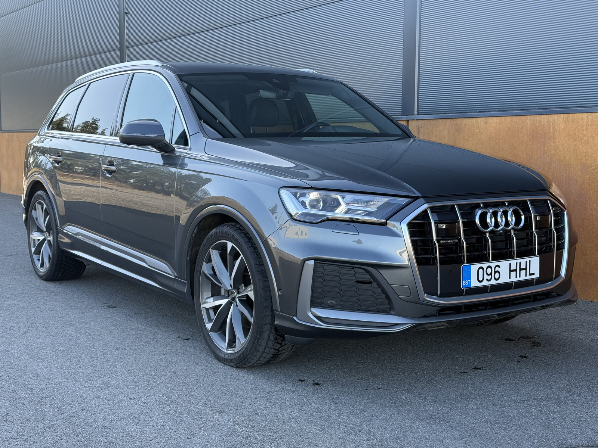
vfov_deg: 30.3
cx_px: 299
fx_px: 829
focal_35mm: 48
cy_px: 224
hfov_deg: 39.7
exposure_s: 1/596
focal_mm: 6.76
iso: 80
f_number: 1.78
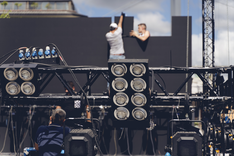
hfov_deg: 27.0
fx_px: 488
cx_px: 117
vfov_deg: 18.2
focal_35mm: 75
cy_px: 78
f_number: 2.8
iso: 50
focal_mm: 75
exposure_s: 1/1600
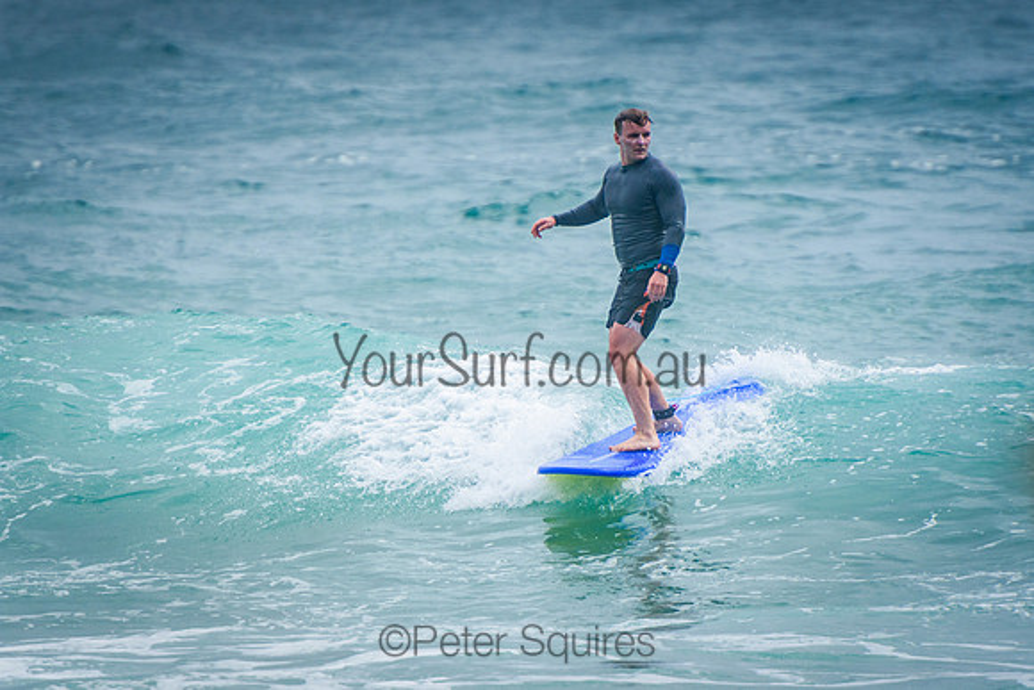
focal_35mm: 648
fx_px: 18606
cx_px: 558
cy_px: 360
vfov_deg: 2.1
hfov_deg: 3.2
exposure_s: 1/2000
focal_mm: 400
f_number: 5.6
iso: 400
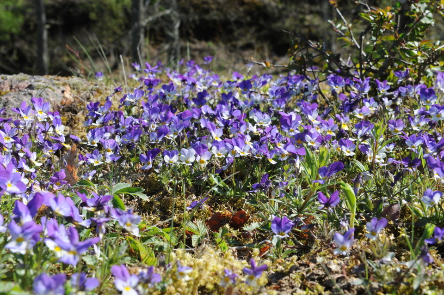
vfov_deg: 20.6
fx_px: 814
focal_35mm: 66
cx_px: 222
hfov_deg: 30.5
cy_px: 148
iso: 640
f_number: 20
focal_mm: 66
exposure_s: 1/160
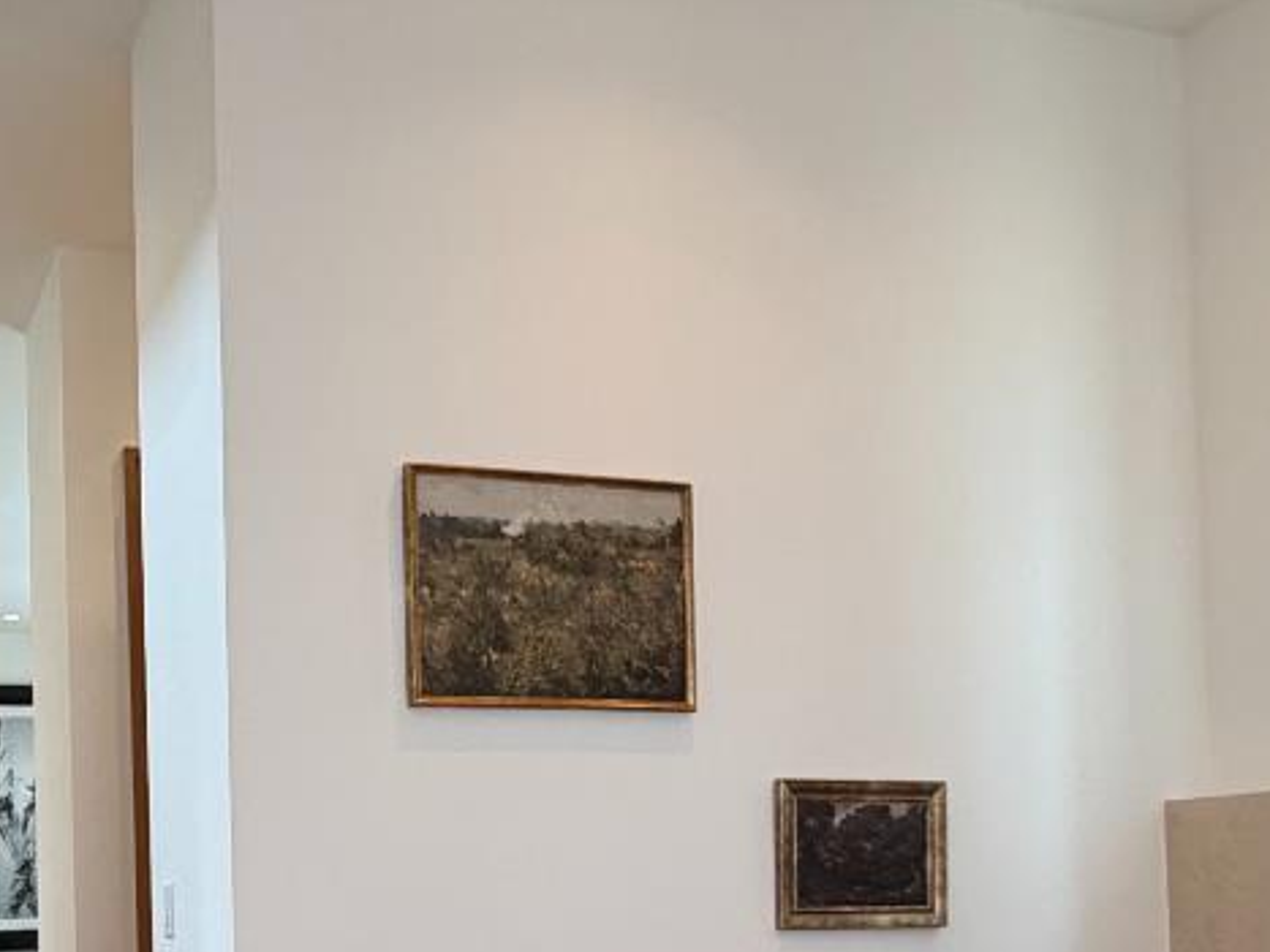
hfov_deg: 41.3
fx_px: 1651
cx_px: 383
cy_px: 872
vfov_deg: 30.6
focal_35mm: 45
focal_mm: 2.22
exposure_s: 1/120
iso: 200
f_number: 2.2
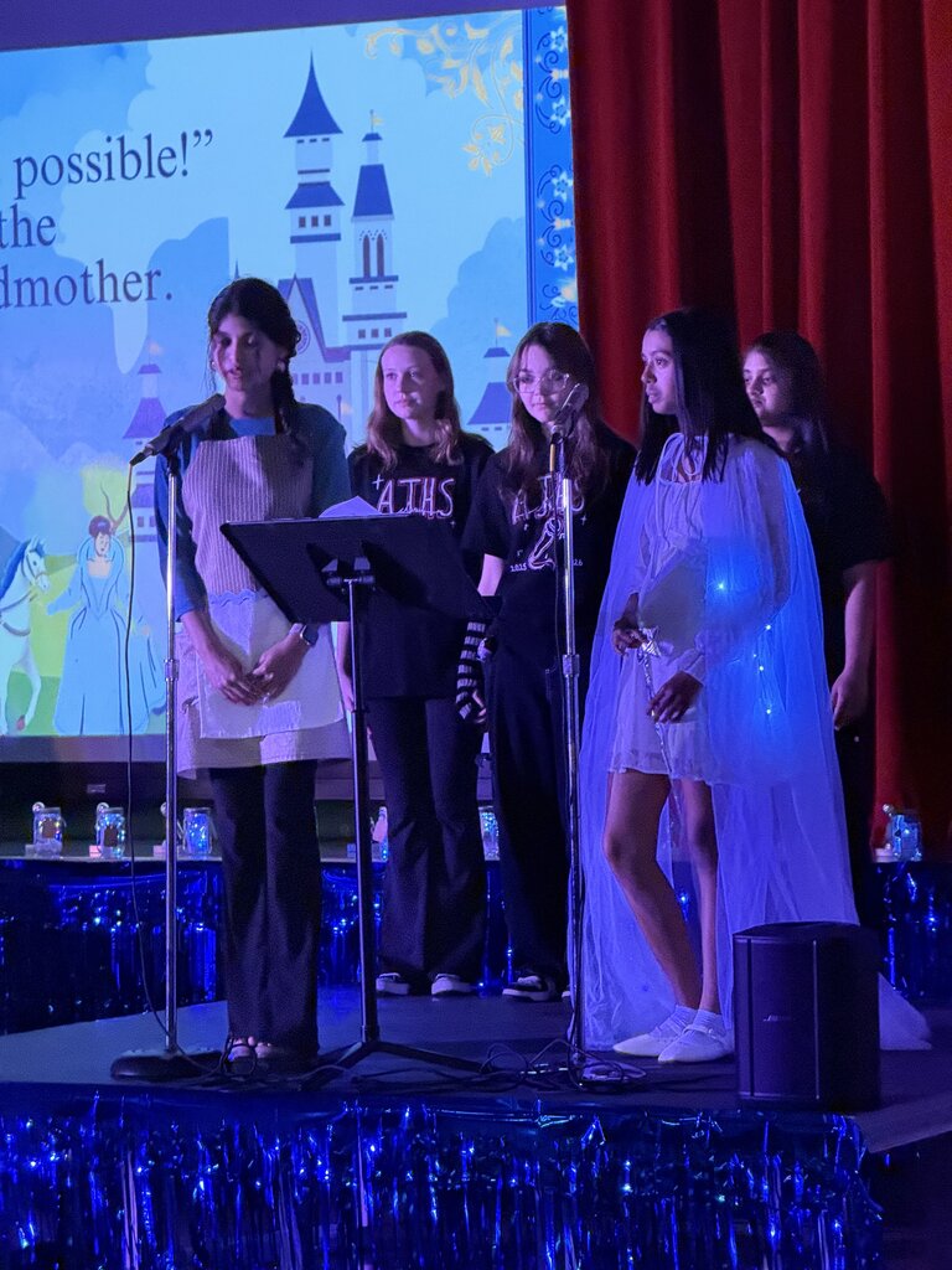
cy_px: 635
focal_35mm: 120
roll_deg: +0.5
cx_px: 476
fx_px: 4400
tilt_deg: +0.2
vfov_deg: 16.4
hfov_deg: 12.3
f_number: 2.8
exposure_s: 1/40
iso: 1250
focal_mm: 15.66
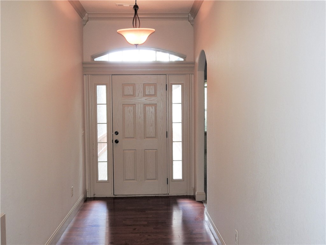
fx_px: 377
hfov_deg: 46.8
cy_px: 122
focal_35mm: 40
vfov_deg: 36.0
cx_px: 163
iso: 140
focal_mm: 7.2
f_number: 3.8
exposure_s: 1/30
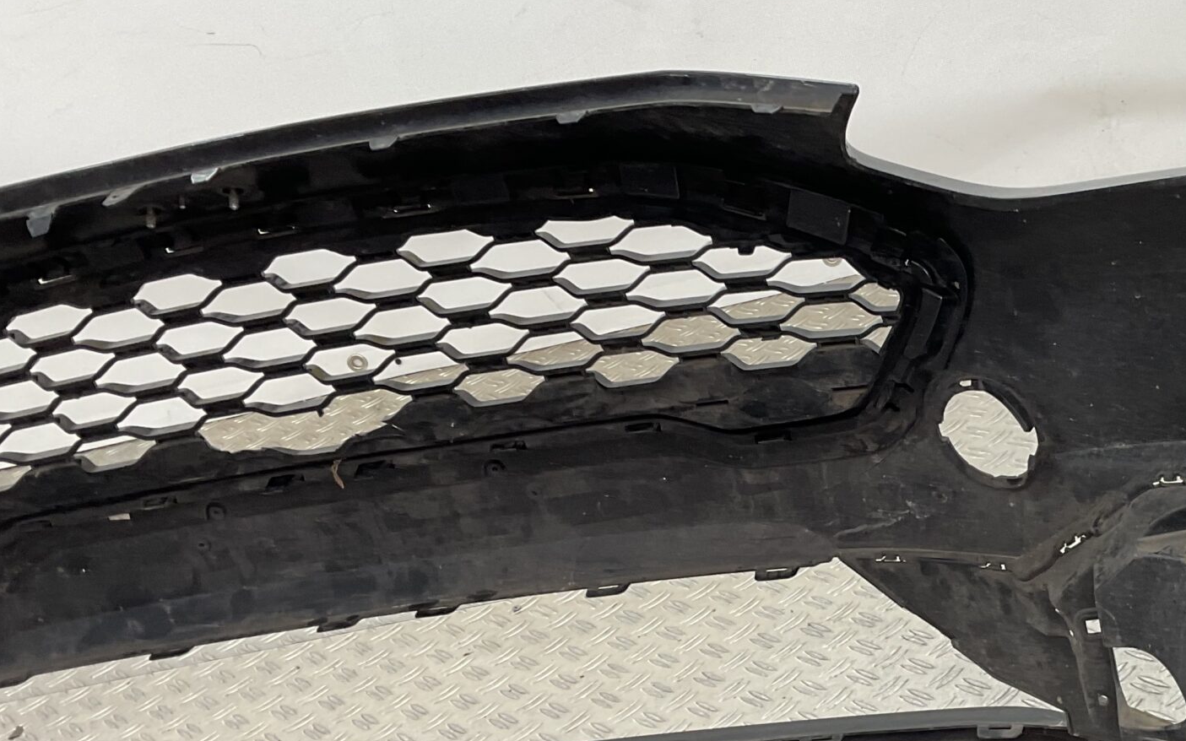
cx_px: 940
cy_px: 544
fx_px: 1810
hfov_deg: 35.2
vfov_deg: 22.9
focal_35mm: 56
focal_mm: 3
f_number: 1.8
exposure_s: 1/120
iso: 32
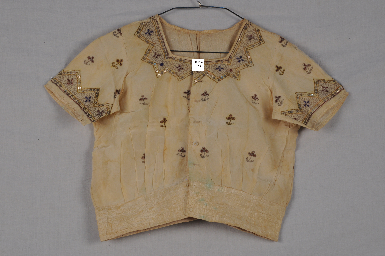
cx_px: 192
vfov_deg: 14.7
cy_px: 128
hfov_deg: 21.9
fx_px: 993
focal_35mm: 93
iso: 400
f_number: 16
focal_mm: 62
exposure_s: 1/15
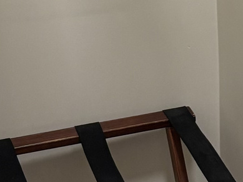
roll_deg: -0.4
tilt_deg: -18.5
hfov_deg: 10.2
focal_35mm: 190
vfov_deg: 7.7
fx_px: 1333
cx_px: 312
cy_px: -89
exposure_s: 1/60
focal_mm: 5.96
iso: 160
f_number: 1.6
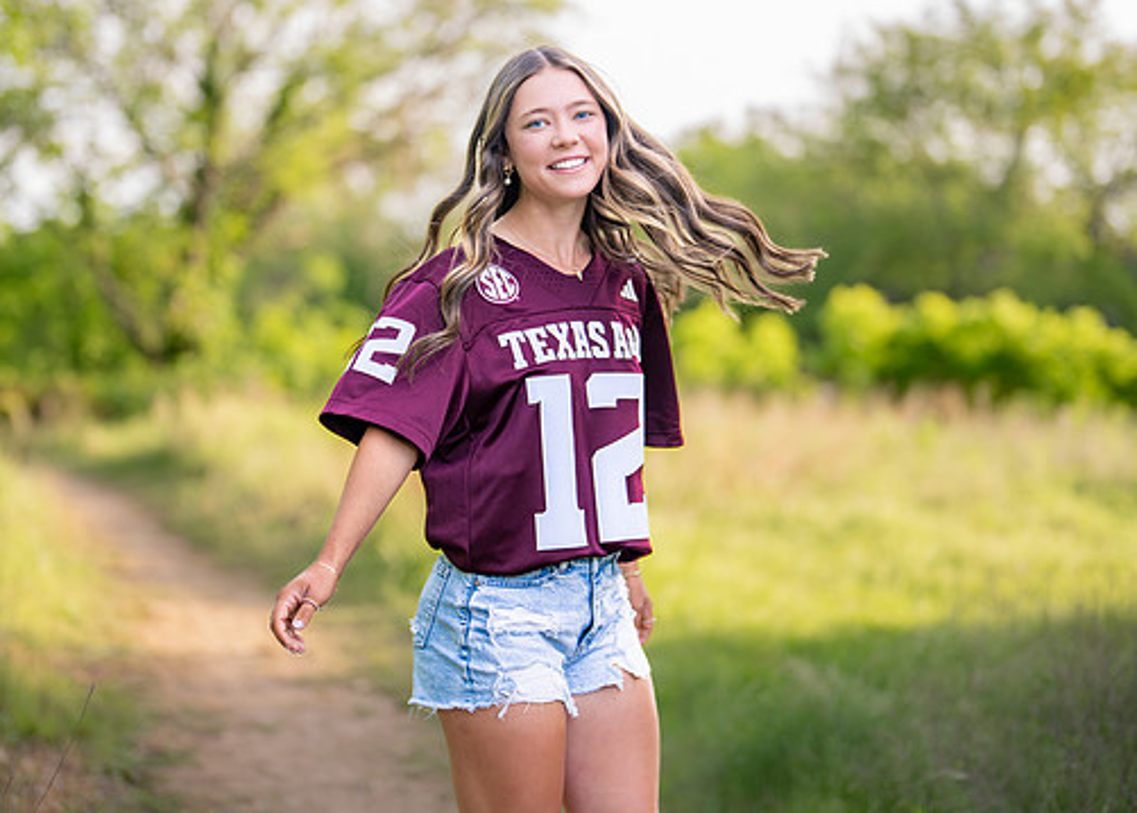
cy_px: 348
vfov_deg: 19.3
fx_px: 2391
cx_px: 510
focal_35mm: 74
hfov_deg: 26.7
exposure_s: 1/1250
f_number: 1.2
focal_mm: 50
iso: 200
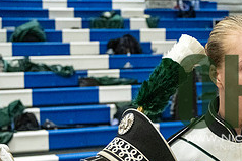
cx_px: 255
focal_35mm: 100
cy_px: 102
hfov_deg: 19.7
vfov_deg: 13.7
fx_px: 673
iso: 8000
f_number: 4
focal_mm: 41
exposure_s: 1/800
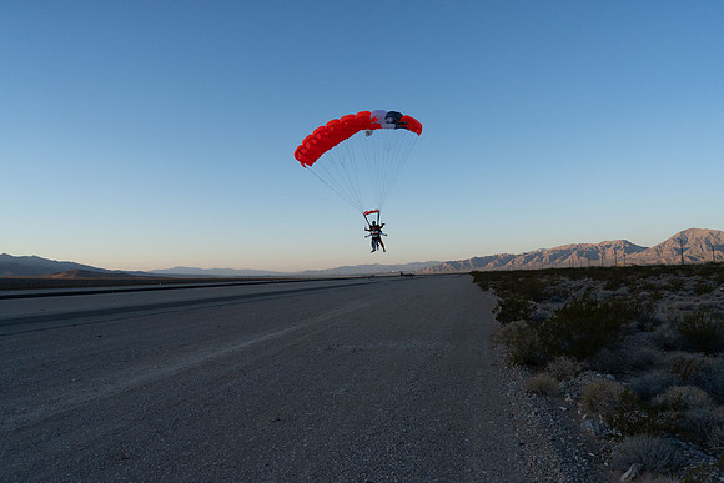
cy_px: 242
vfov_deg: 53.2
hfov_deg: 73.7
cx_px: 362
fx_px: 483
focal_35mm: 24
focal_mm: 24
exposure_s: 1/2000
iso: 1250
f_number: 6.3
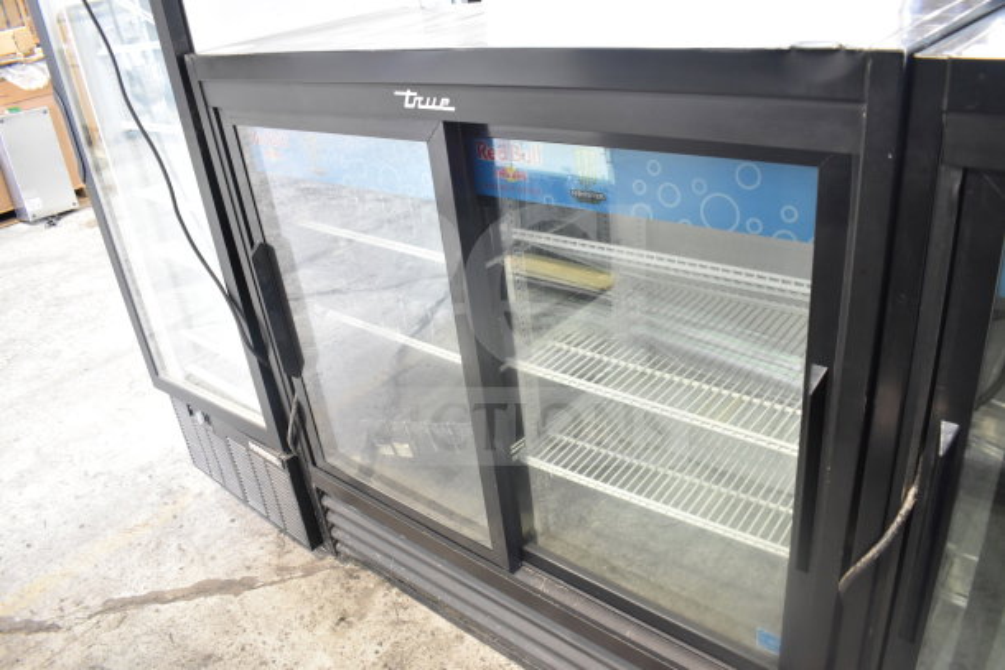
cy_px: 335
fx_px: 754
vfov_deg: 48.0
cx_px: 502
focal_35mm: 27
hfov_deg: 67.4
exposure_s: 1/30
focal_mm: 18
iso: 1100
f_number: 3.5
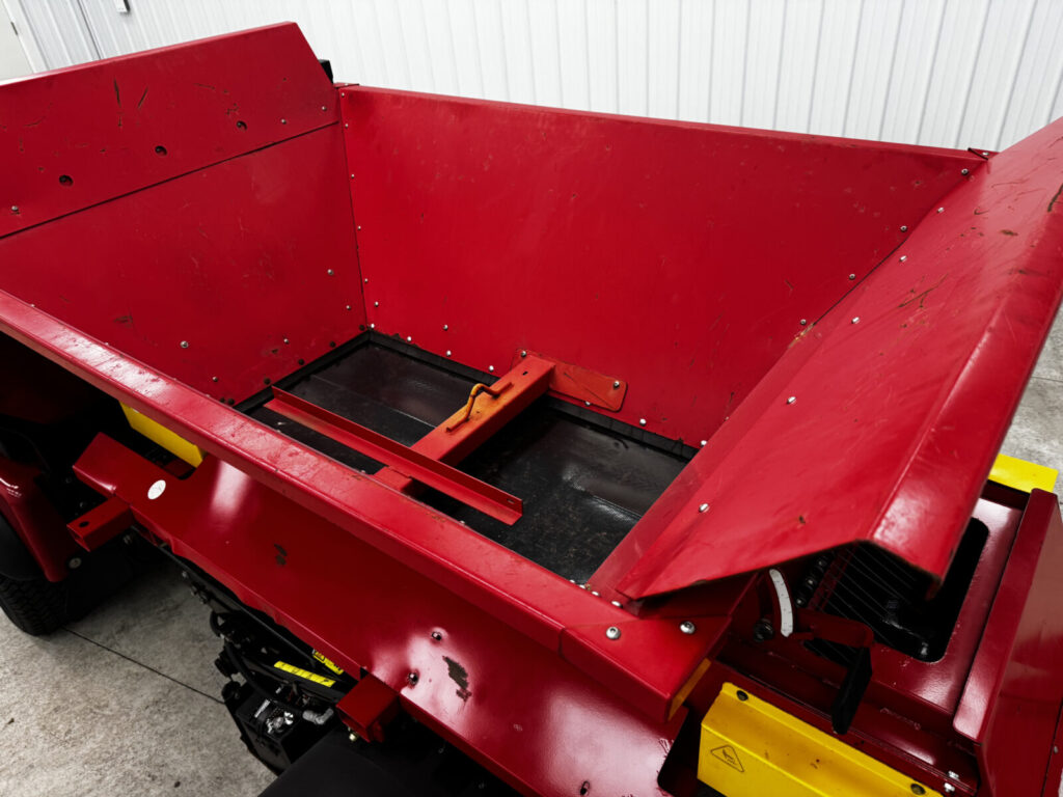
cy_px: 398
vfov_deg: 56.8
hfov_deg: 71.6
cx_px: 532
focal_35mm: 24
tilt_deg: -36.2
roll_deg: +6.5
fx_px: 737
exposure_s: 1/120
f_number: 1.78
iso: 125
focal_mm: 6.76
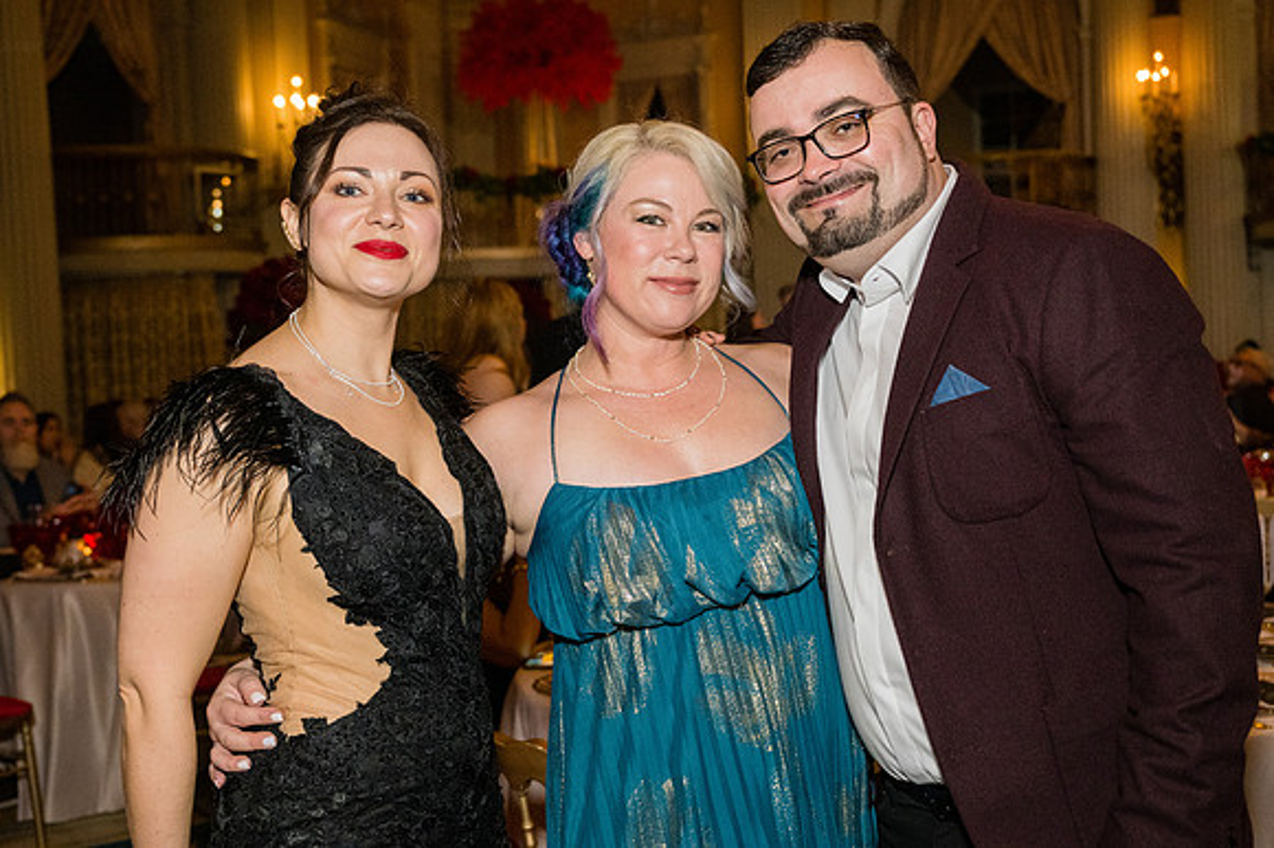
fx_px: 1662
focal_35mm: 47
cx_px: 637
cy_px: 424
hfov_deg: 41.9
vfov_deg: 28.6
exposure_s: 1/160
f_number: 3.2
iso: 2000
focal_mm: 31.5
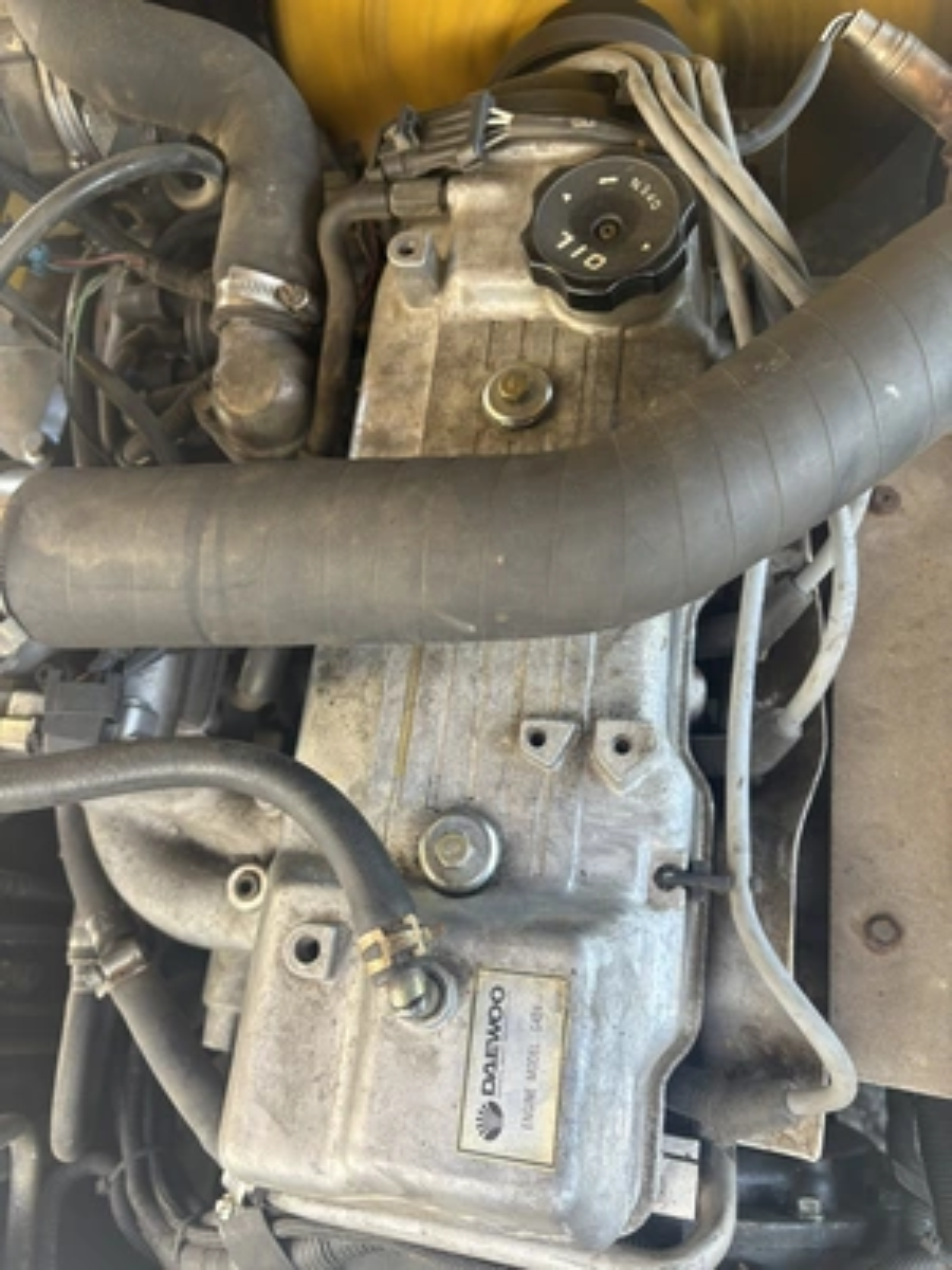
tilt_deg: -65.1
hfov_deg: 53.1
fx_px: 953
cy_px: 635
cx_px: 476
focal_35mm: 26
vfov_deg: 67.3
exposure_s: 1/122
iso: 80
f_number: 1.6
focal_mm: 5.96
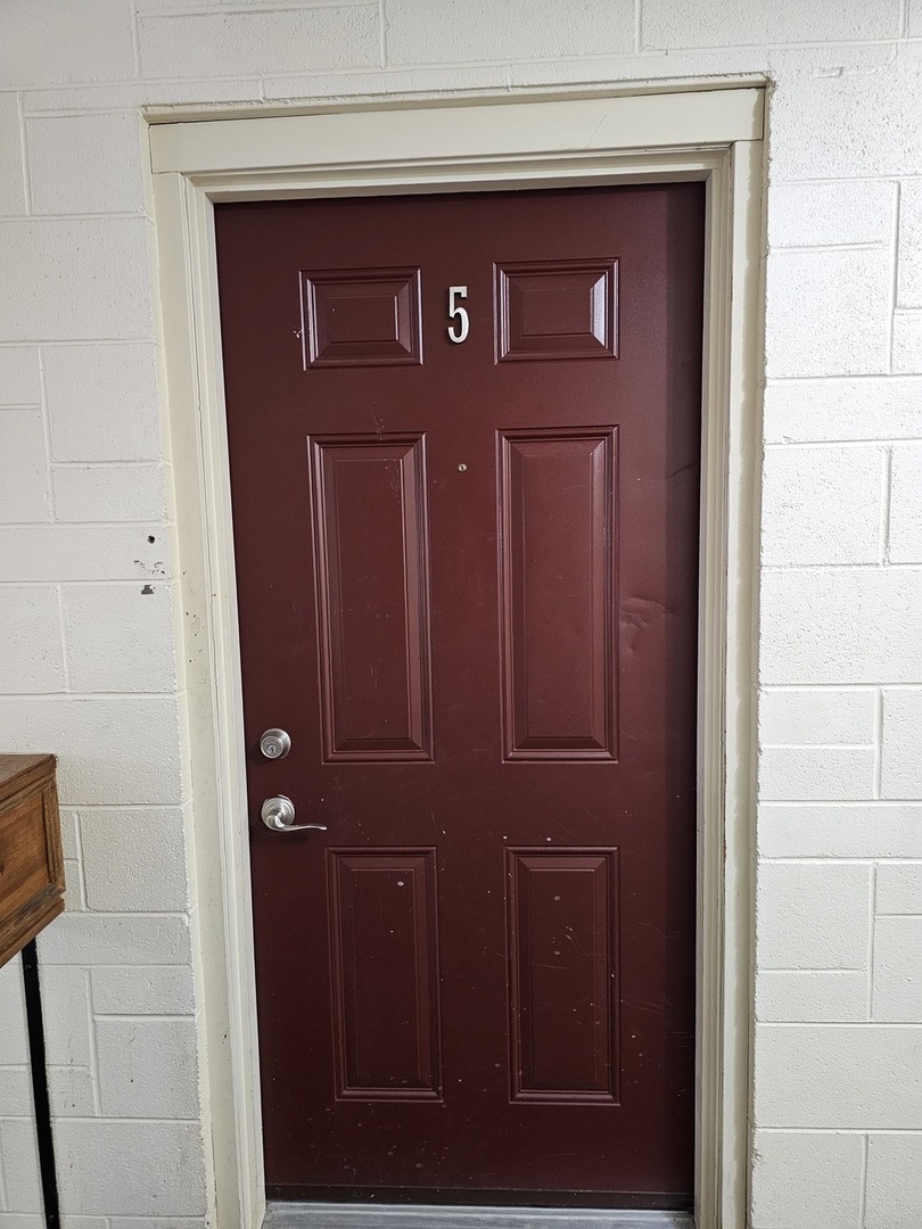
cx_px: 461
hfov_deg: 58.9
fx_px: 817
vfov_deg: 73.9
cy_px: 614
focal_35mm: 23
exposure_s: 1/40
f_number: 1.7
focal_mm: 6.3
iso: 640
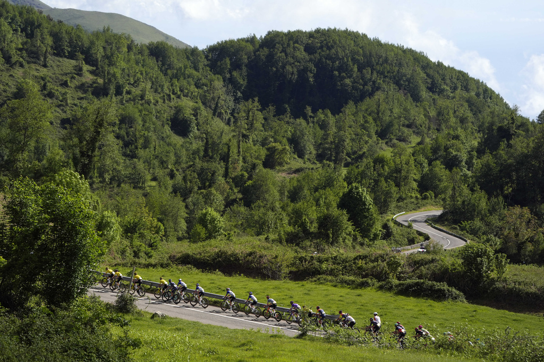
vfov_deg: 10.5
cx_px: 272
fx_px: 1964
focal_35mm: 130
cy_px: 181
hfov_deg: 15.8
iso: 400
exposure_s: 1/8000
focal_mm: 130
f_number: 3.5
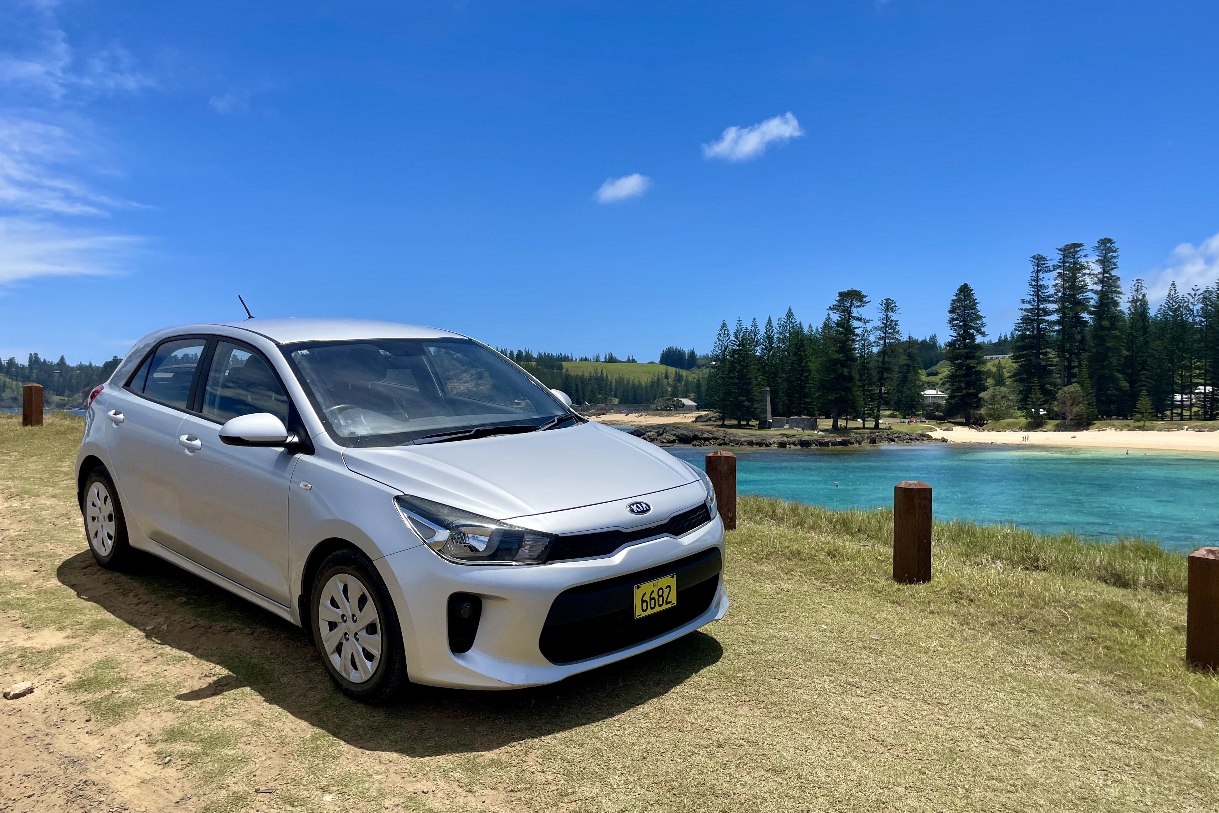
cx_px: 616
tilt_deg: -1.9
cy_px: 432
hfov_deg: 65.5
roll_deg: -0.1
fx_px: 948
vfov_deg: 46.4
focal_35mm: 28
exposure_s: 1/4831
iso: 32
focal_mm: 4.2
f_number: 1.6
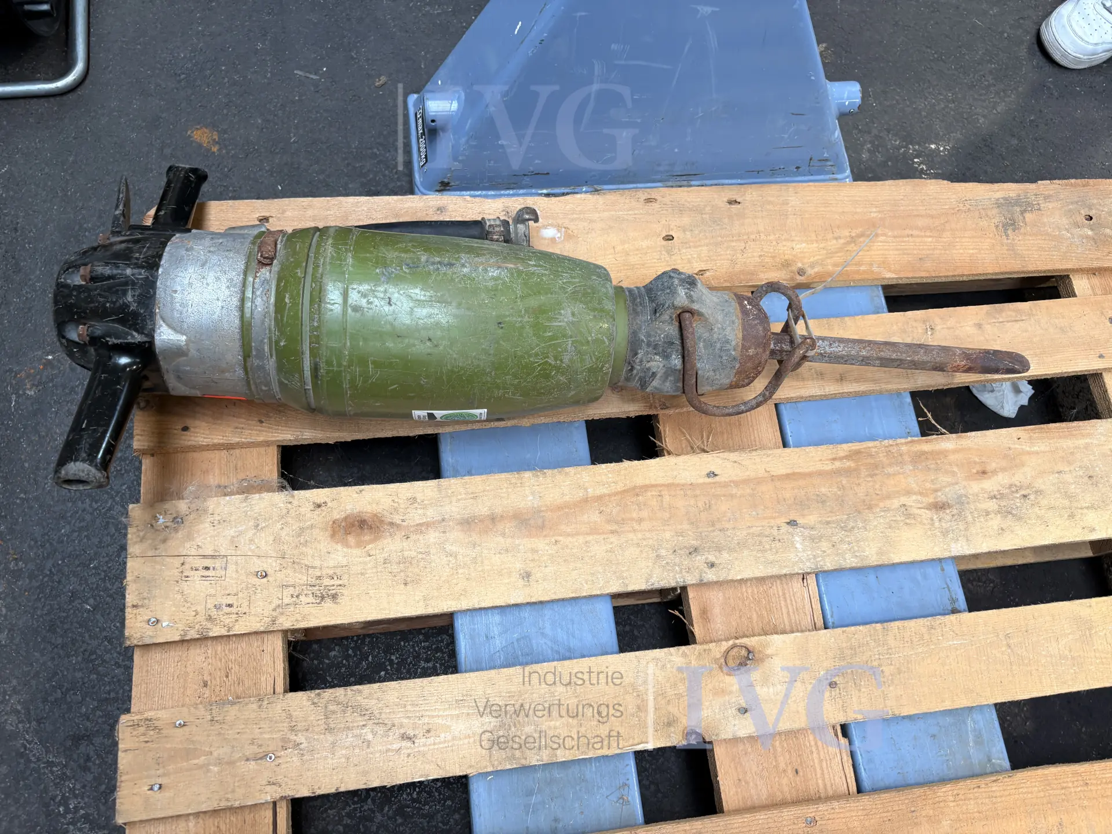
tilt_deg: -70.8
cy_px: 417
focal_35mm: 26
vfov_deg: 53.1
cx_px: 556
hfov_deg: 67.3
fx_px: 835
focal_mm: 5.96
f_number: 1.6
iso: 80
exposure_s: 1/50
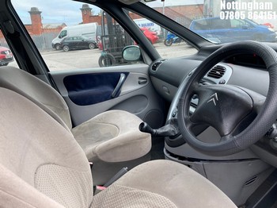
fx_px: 224
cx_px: 138
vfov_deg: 49.7
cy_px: 104
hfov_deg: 63.5
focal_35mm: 28
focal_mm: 3.99
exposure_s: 1/282
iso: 20
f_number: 1.8
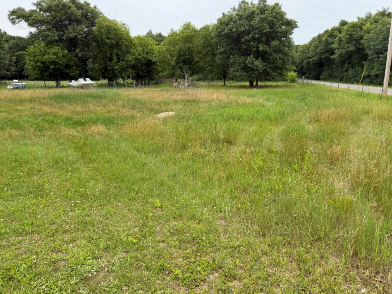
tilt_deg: -8.9
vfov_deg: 51.3
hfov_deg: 65.3
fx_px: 306
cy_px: 134
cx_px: 207
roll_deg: +1.0
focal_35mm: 27
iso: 100
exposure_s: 1/2611
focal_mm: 6.76
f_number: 1.78
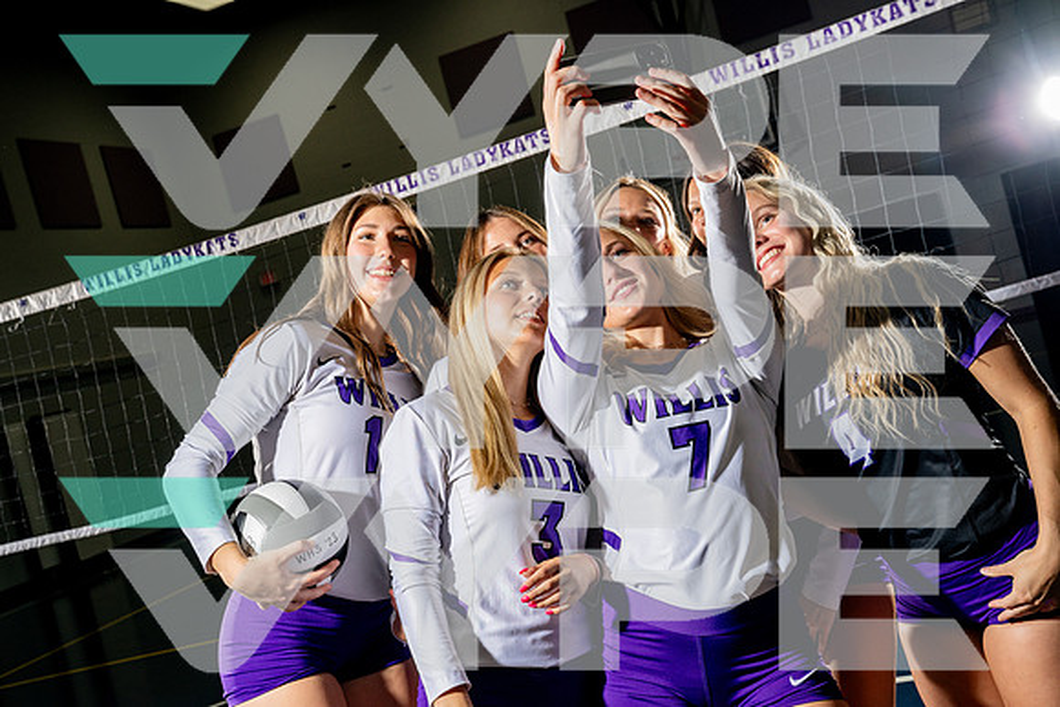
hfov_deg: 43.6
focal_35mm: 45
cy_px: 354
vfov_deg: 29.9
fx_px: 1325
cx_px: 530
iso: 500
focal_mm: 45
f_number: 8
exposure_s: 1/250
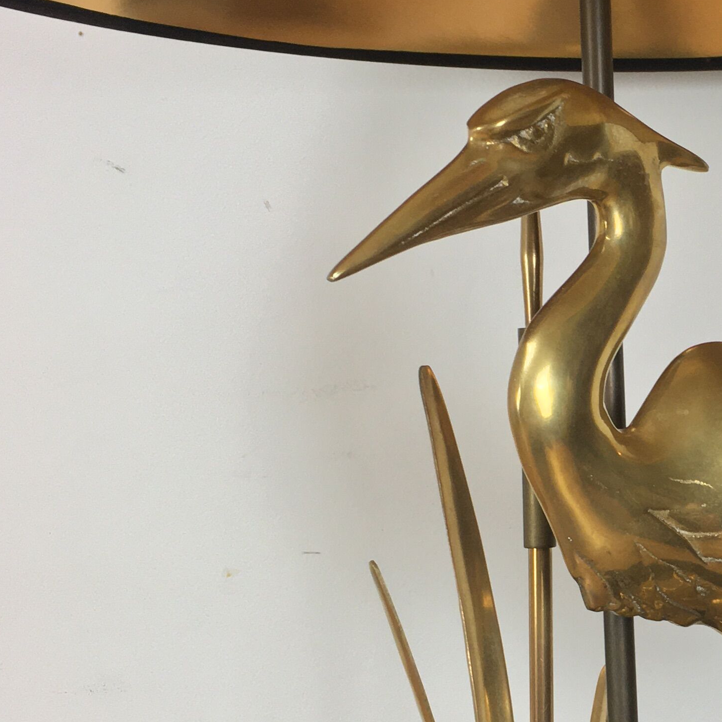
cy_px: 500
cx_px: 723
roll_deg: +2.3
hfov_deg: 23.3
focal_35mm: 71
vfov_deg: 24.2
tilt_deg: -5.8
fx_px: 1675
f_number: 2.2
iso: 50
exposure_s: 1/33
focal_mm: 4.15
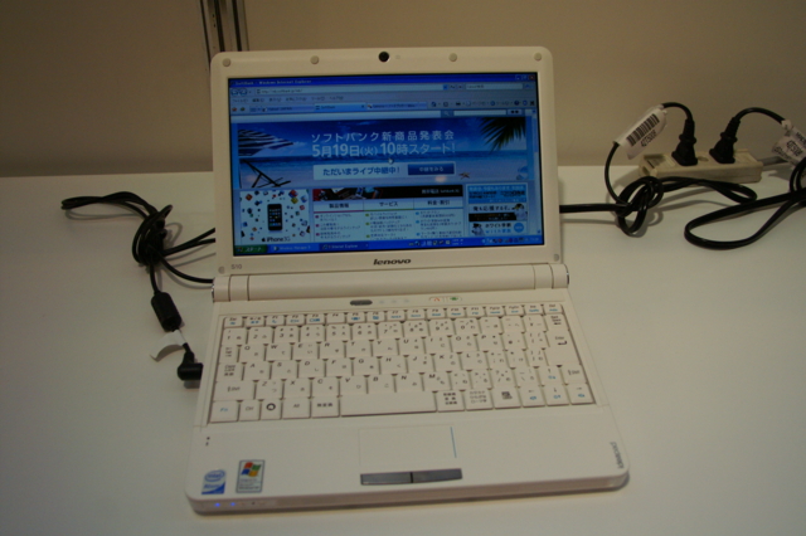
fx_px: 738
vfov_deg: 39.9
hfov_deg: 57.2
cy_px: 268
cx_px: 403
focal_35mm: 33
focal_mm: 22
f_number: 5.6
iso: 800
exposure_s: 1/640
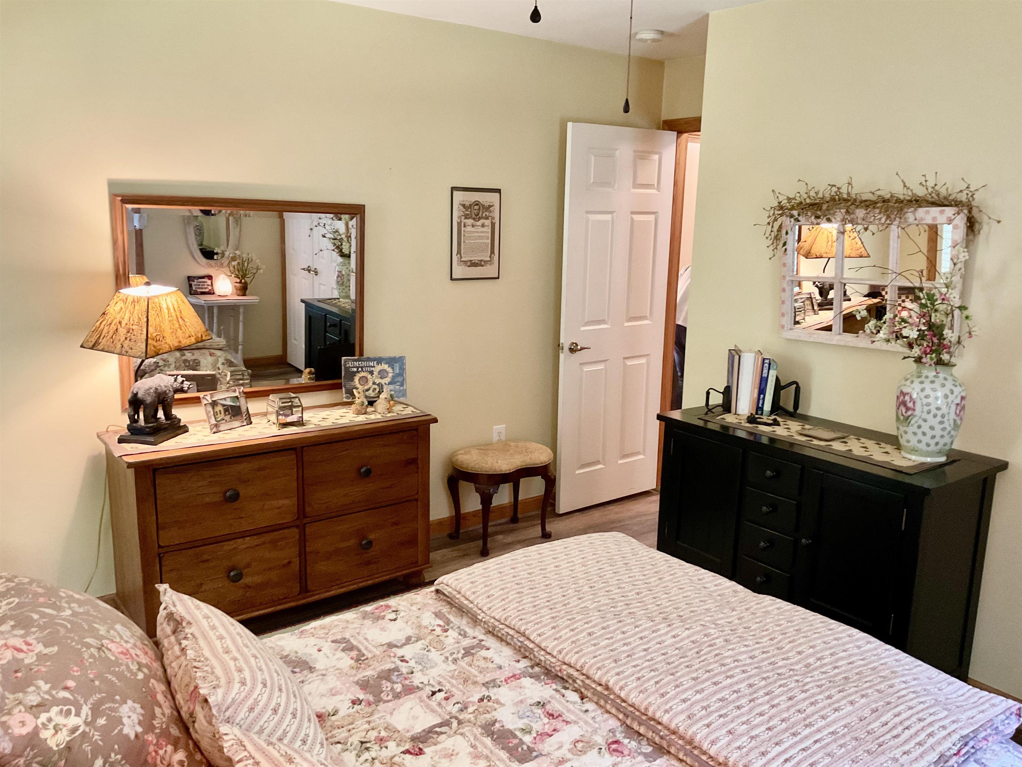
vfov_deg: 48.2
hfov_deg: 61.7
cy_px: 384
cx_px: 511
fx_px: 856
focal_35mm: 29
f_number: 1.8
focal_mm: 3
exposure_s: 1/40
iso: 250
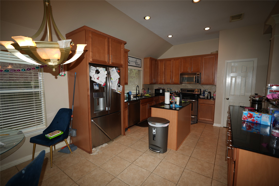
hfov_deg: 96.7
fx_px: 124
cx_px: 140
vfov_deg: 73.7
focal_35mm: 16
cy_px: 93
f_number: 2.8
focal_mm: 16
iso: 50
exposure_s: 1/60
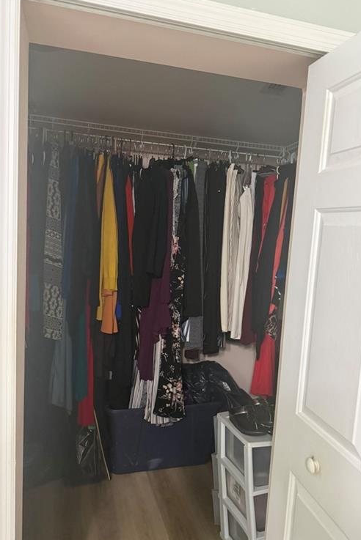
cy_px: 276
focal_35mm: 26
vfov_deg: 69.4
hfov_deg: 49.6
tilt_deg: -5.0
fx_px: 391
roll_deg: -5.2
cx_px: 181
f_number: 1.78
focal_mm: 6.76
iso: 800
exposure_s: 1/60
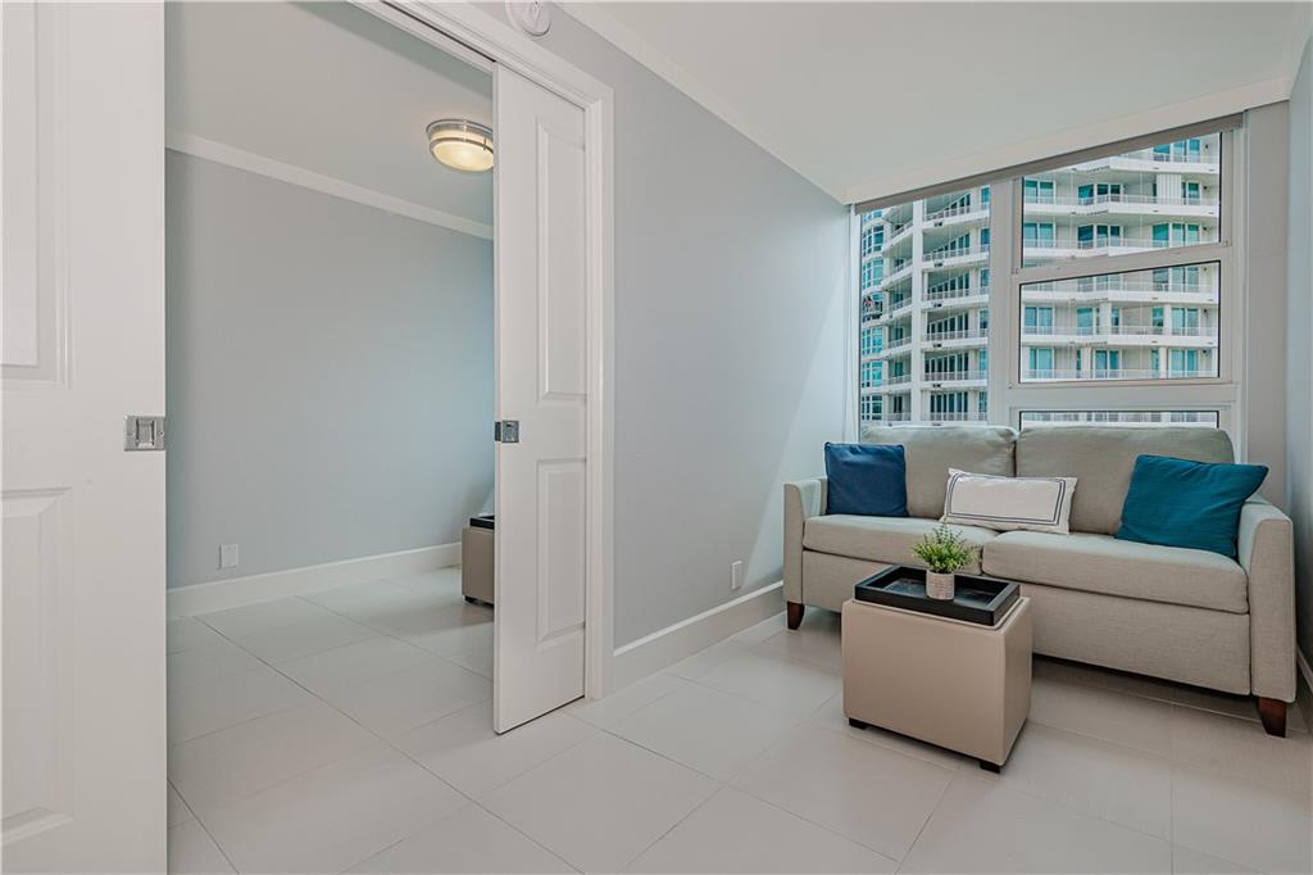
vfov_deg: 73.7
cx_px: 656
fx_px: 583
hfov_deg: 96.8
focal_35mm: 16
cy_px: 438
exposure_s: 1/160
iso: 400
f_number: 11
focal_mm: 16
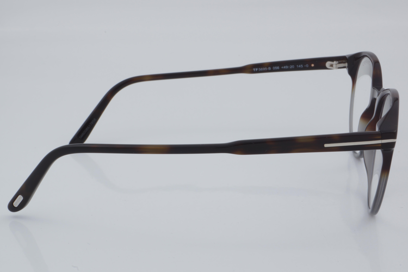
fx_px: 850
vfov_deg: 18.2
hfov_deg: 27.0
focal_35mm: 75
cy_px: 136
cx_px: 204
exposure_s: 1/4
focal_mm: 50
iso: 100
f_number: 32
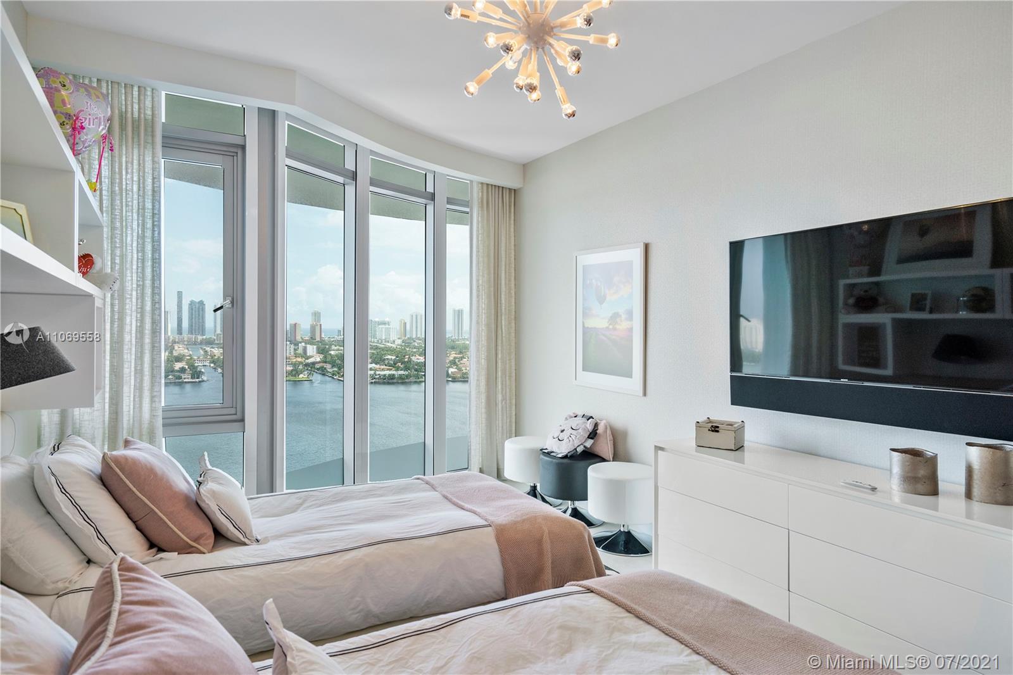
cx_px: 506
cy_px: 338
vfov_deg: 59.5
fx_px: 591
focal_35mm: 21
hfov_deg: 81.2
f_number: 8
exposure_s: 1/125
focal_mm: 21
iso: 320
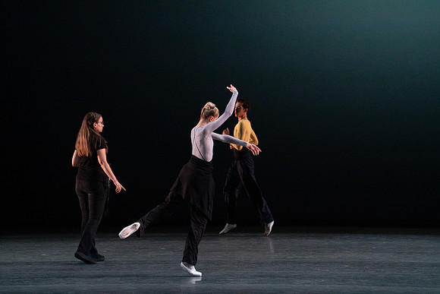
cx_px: 220
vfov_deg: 6.9
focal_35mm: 200
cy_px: 147
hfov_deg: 10.3
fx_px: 2445
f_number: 8
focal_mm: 200
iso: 12800
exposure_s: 1/500
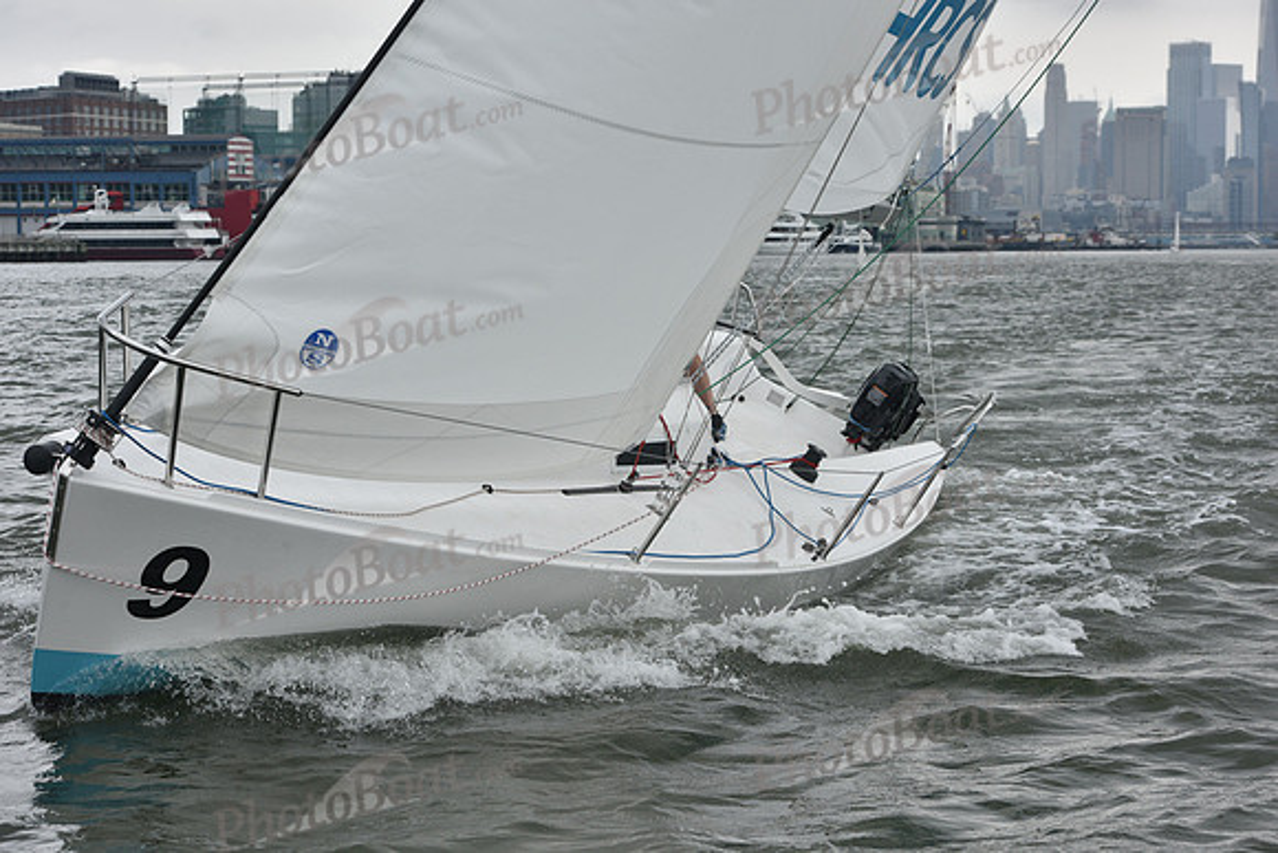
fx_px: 2770
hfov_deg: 26.0
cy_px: 426
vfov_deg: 17.5
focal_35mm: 78
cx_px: 639
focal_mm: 78
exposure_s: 1/800
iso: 400
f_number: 9
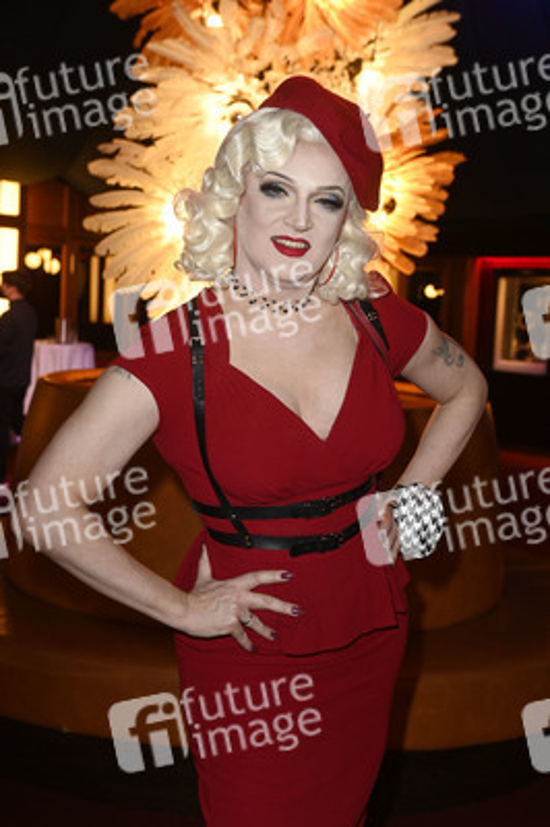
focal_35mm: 52
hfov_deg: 25.9
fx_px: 1194
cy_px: 414
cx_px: 275
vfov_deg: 38.2
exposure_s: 1/50
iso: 1000
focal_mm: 52
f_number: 5
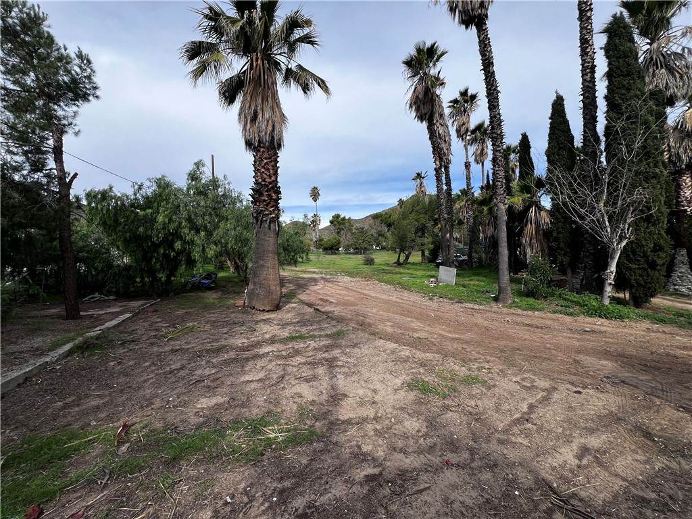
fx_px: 260
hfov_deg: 106.2
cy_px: 260
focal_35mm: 13
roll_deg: +1.8
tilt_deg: -0.8
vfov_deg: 89.9
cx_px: 346
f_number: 1.8
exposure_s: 1/1277
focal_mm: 1.57
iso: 32
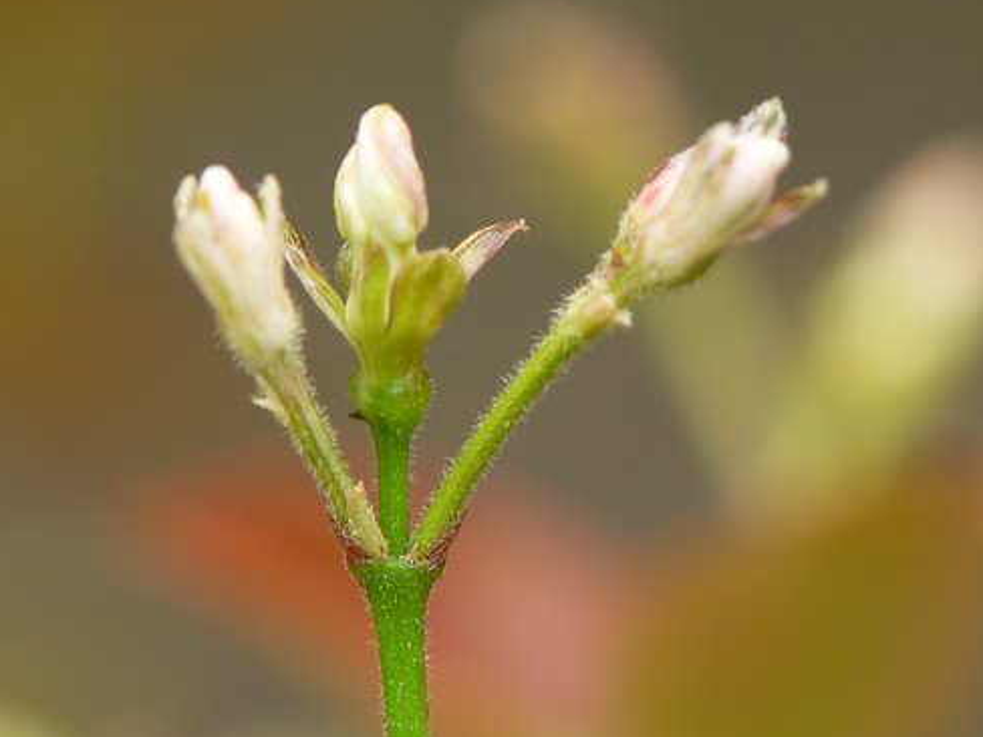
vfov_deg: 5.8
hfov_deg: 7.7
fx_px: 7270
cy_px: 360
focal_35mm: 256
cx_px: 510
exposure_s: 1/125
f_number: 4
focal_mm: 40.7
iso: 80
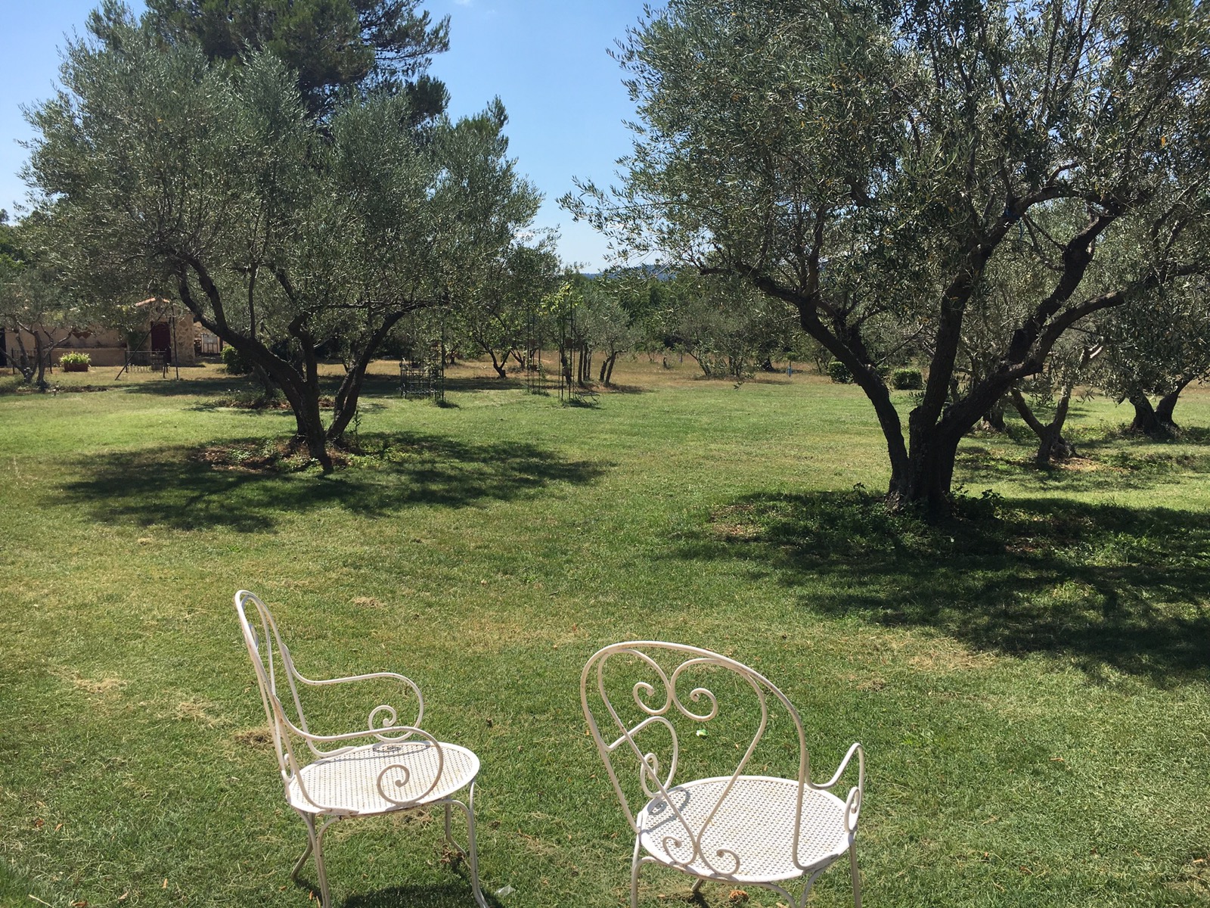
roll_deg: +0.6
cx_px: 605
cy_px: 454
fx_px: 1014
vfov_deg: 48.2
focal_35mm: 29
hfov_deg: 61.7
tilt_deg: -9.1
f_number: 2.2
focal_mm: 4.15
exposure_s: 1/1748
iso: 25
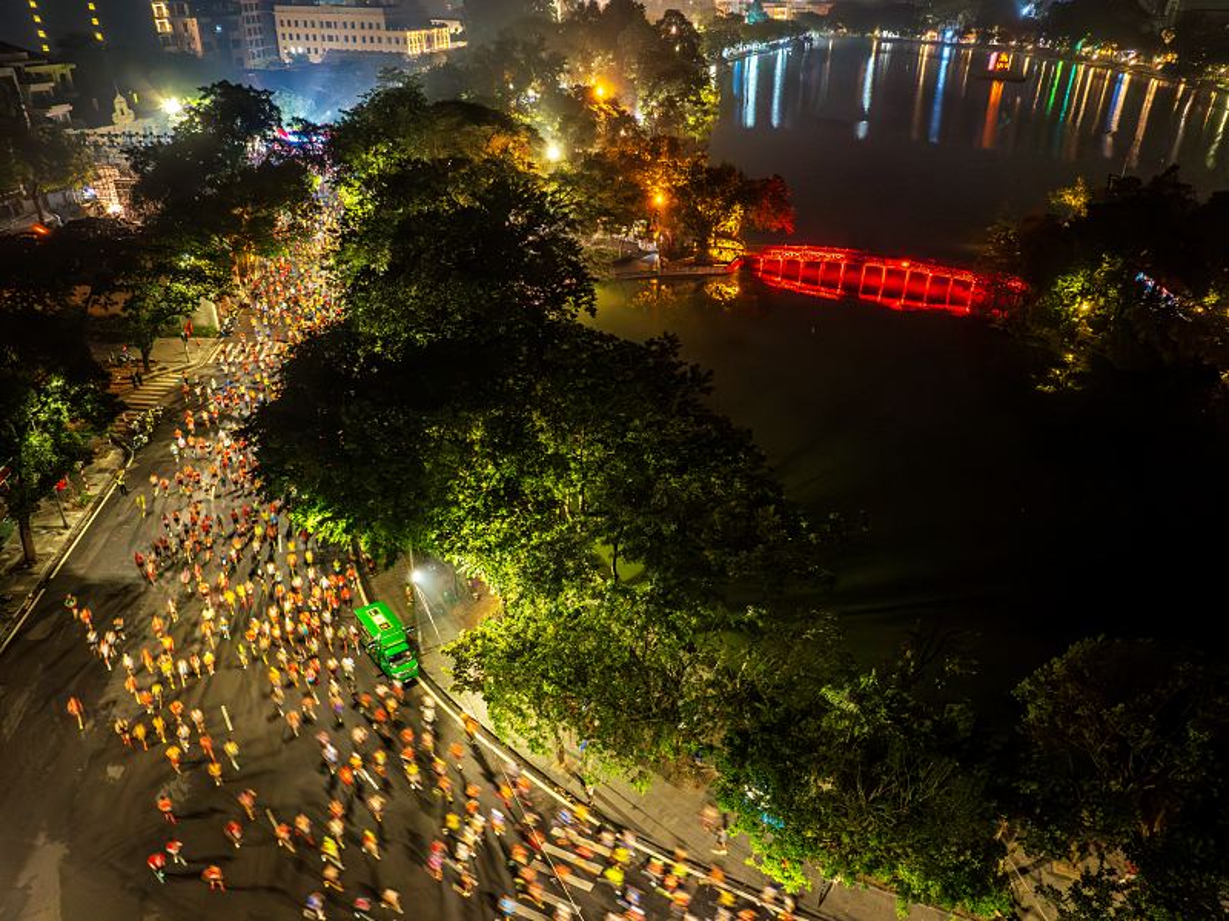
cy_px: 460
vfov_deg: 56.8
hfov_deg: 71.6
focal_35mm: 24
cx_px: 614
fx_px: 852
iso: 780
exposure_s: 1/8
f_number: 2.8
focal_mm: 12.29
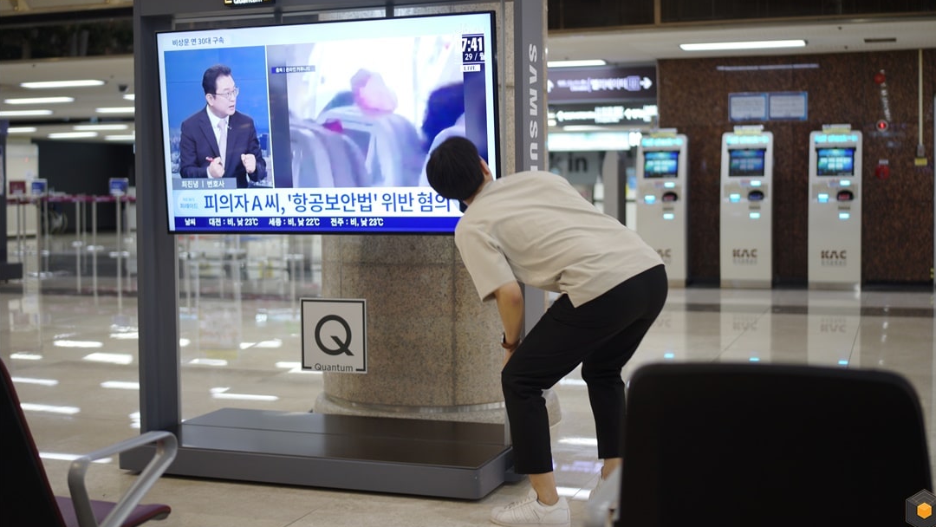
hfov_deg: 42.9
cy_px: 223
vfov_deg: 24.9
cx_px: 475
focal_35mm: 48
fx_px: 1192
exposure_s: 1/60
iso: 200
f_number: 1.8
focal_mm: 45
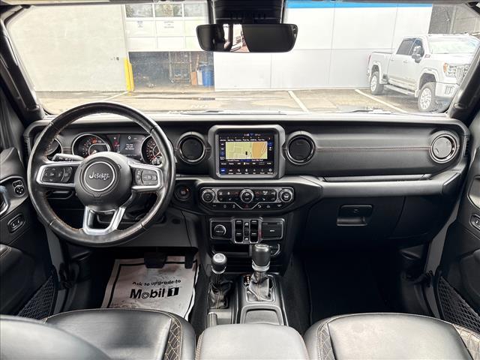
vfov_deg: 56.8
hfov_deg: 71.6
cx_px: 240
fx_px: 333
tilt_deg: -20.7
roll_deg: +1.5
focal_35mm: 24
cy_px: 180
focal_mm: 6.76
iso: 200
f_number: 1.78
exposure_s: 1/60
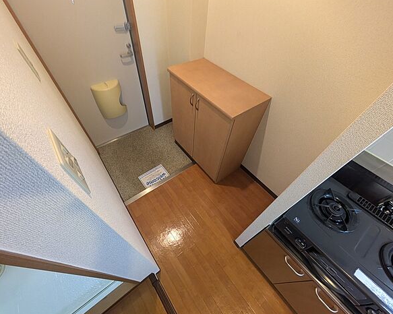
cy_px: 156
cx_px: 193
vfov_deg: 84.0
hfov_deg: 96.8
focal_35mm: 15
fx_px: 174
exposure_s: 1/24
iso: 197
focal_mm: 1.83
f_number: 2.2
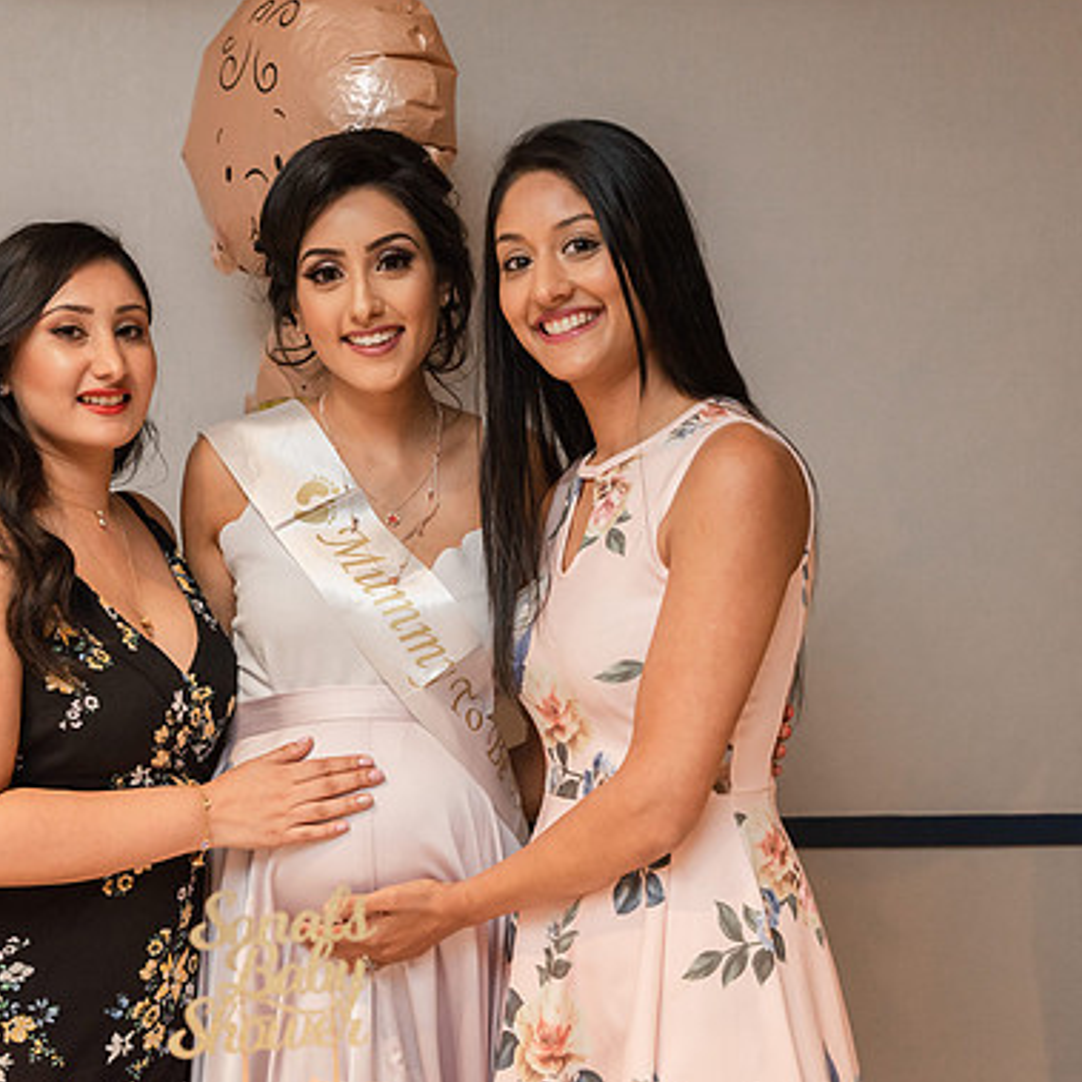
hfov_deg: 32.7
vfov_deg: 32.8
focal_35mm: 52
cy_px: 538
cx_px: 425
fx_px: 1839
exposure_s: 1/160
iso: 2500
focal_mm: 40
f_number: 4
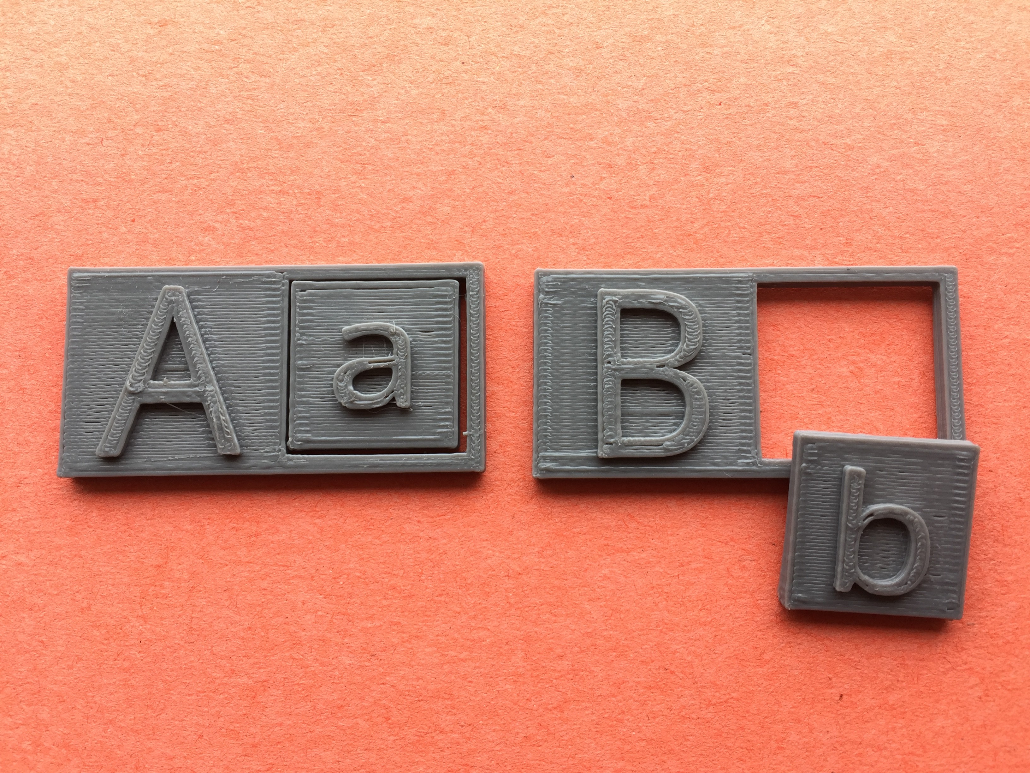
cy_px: 386
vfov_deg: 48.2
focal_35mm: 29
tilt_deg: -77.5
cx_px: 515
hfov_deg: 61.7
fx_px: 863
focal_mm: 4.15
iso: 32
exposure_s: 1/120
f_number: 2.2
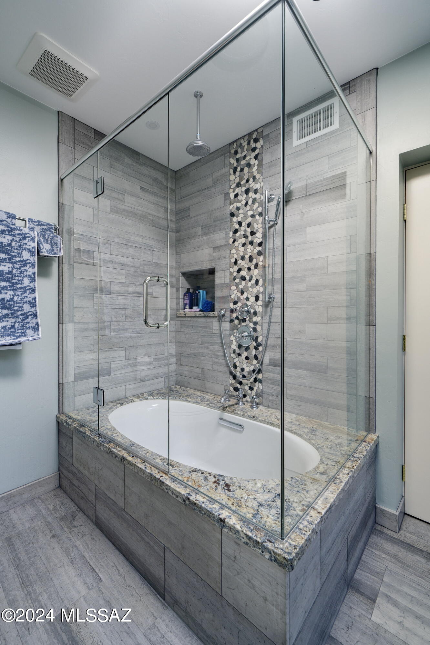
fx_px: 269
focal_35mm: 15
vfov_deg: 100.4
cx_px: 215
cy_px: 322
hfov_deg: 77.3
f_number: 9
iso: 200
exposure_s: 1/2.5
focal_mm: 15
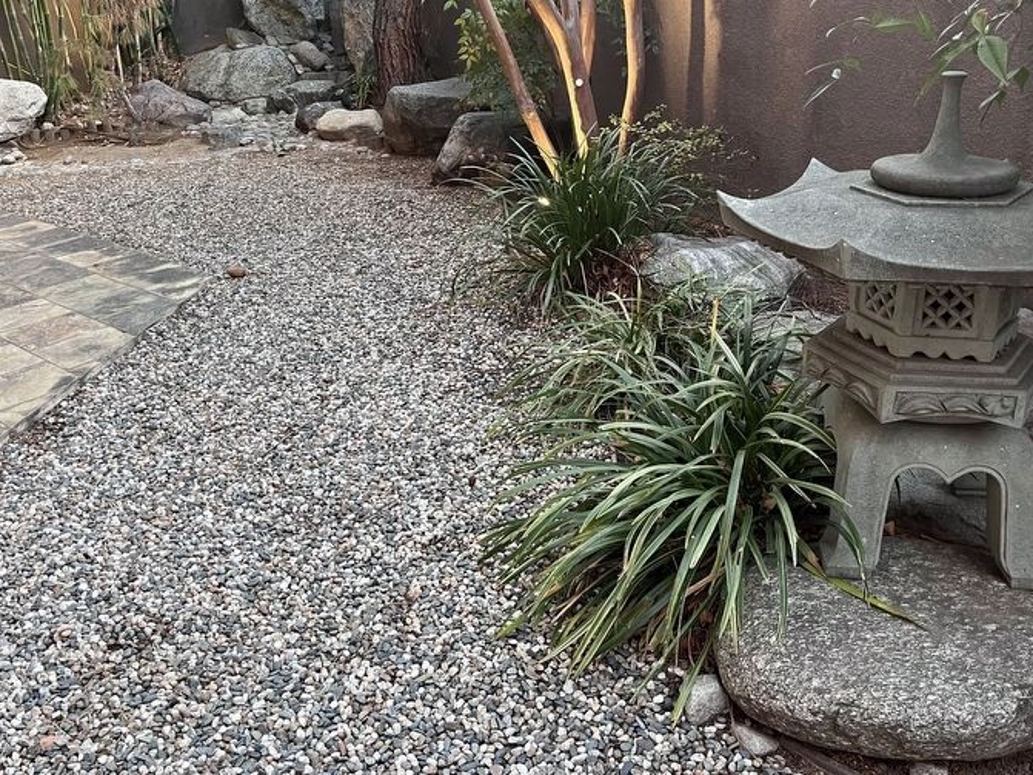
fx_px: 925
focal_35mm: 31
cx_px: 543
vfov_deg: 45.2
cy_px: 314
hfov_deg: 58.3
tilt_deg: -17.9
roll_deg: +3.9
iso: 250
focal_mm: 5.1
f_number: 1.6
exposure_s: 1/60
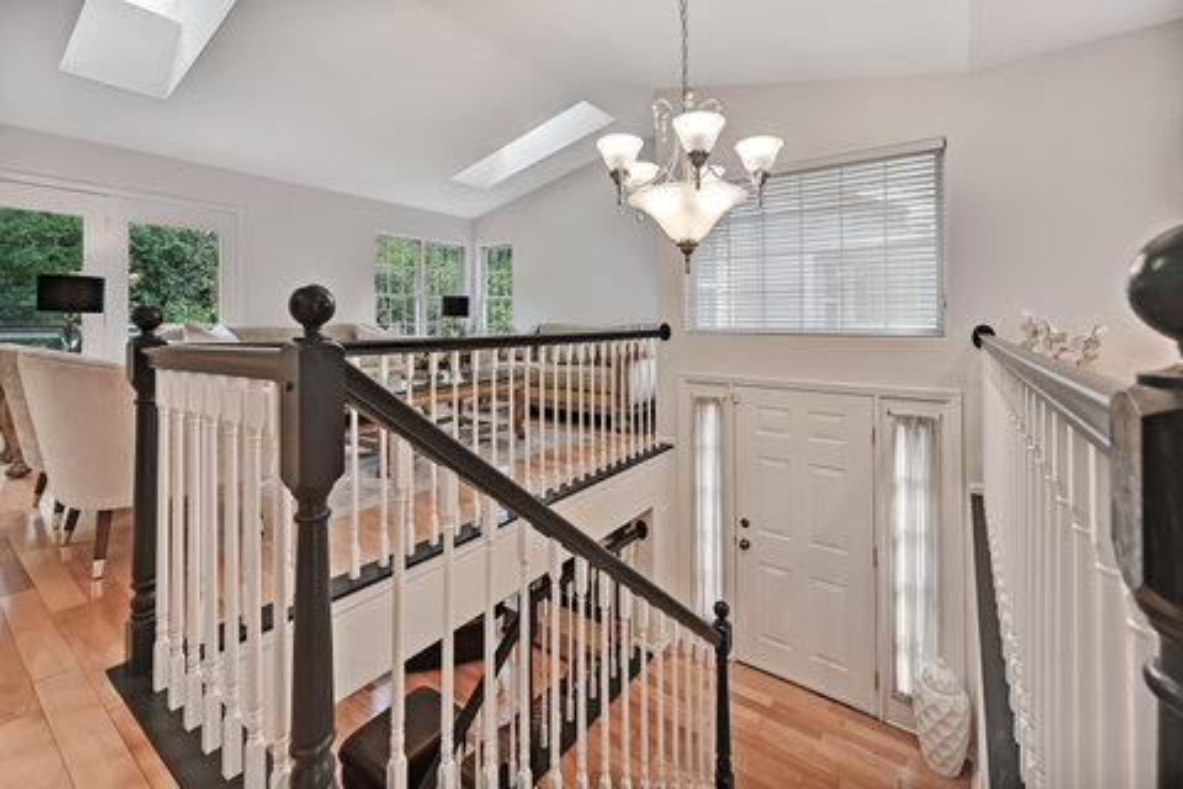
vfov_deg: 81.2
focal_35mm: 14
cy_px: 394
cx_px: 592
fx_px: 460
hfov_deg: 104.3
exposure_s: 1/40
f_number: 8
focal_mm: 14
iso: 400
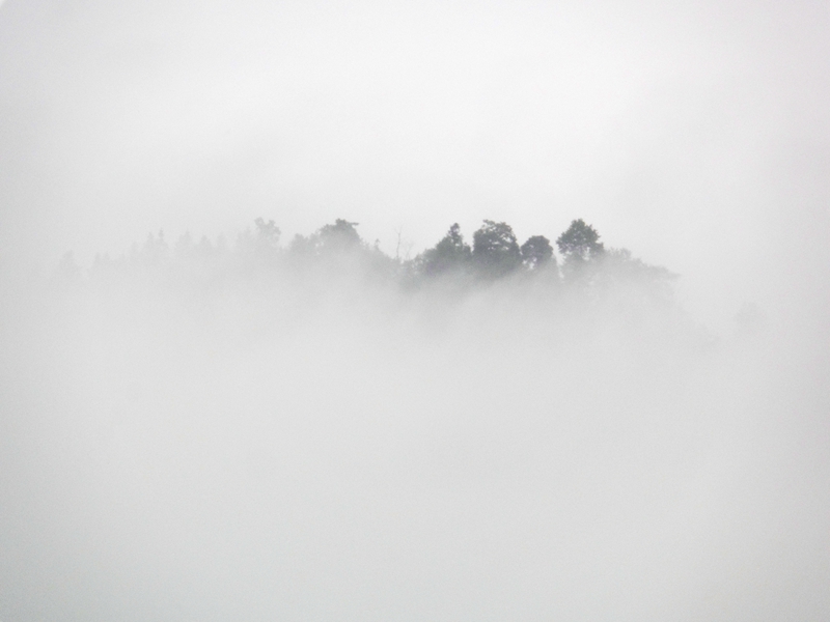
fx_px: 9591
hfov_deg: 5.0
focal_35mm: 400
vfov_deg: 3.7
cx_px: 415
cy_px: 311
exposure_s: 1/180
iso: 80
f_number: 5.3
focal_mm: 65
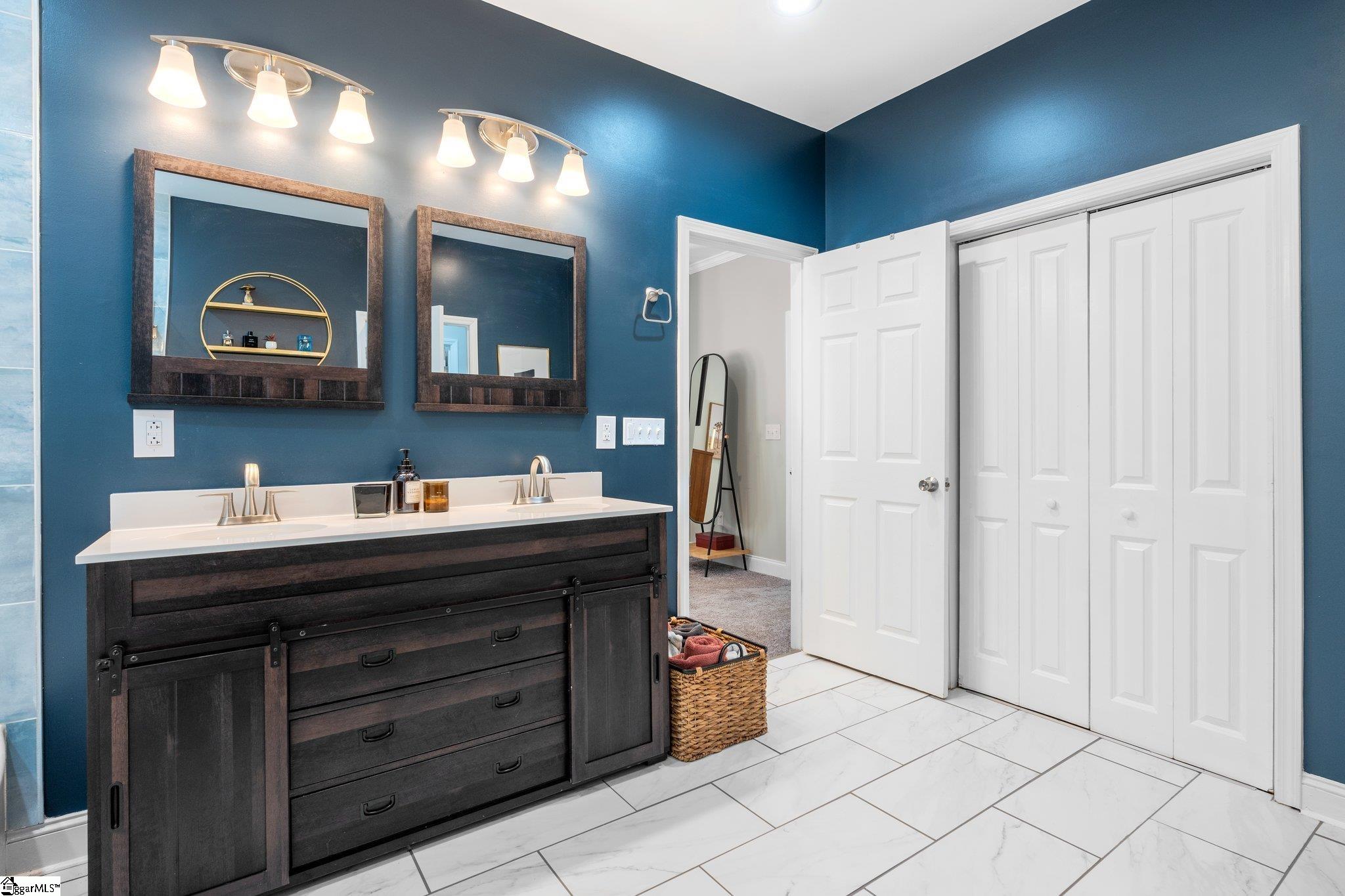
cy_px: 448
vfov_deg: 68.9
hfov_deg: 91.6
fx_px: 654
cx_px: 672
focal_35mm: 18
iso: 250
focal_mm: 17.5
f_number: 9
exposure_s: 1/3
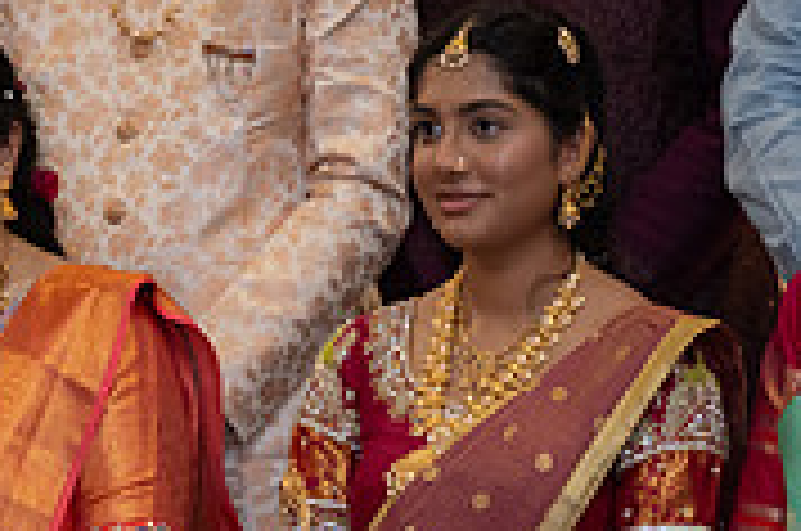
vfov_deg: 4.7
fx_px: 6530
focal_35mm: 294
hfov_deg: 7.0
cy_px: 457
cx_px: -198
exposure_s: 1/160
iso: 1000
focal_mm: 90
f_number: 3.5
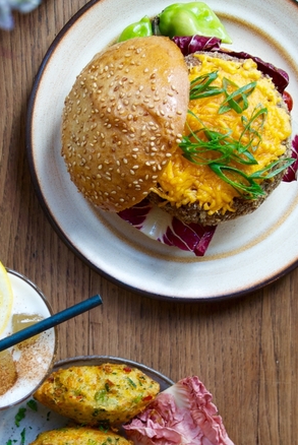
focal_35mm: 86
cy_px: 321
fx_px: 1065
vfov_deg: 23.4
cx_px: 54
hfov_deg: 15.8
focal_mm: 28
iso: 200
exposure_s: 1/40
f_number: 4
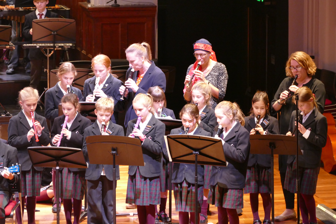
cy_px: 112
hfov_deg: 9.8
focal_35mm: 211
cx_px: 168
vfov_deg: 6.5
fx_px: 1969
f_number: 4
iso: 1600
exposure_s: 1/30
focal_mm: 76.94
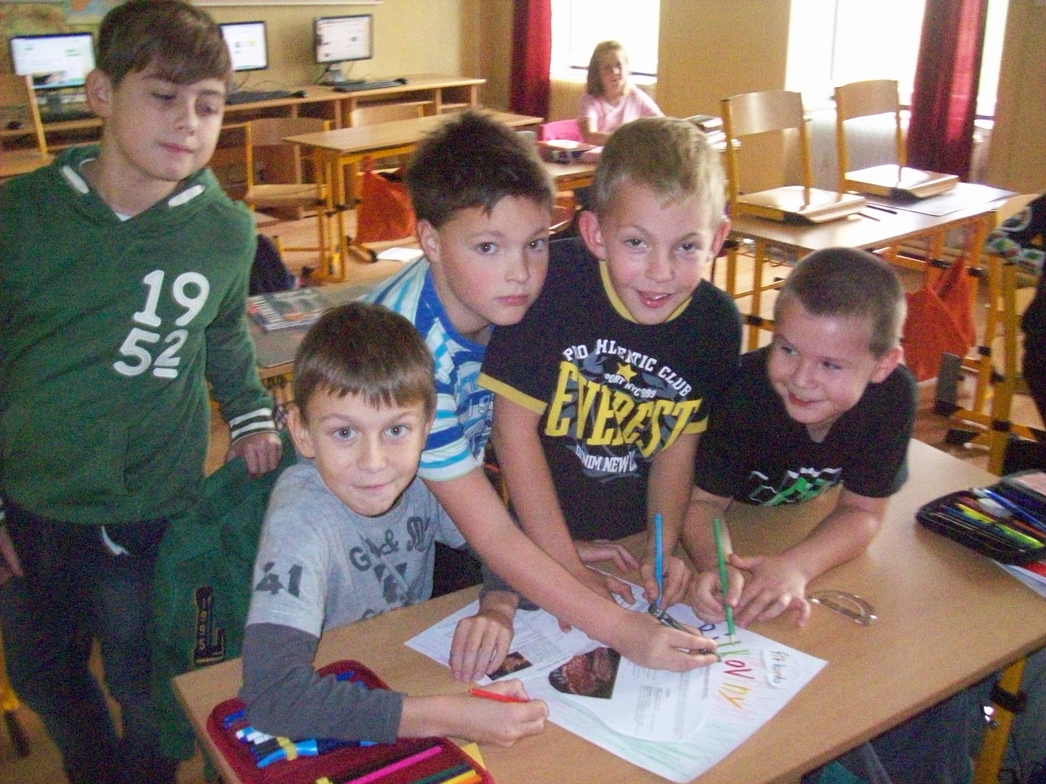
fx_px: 1087
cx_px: 523
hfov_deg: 51.4
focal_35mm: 36
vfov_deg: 39.6
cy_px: 392
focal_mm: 6
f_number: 2.7
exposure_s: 1/128
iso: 800
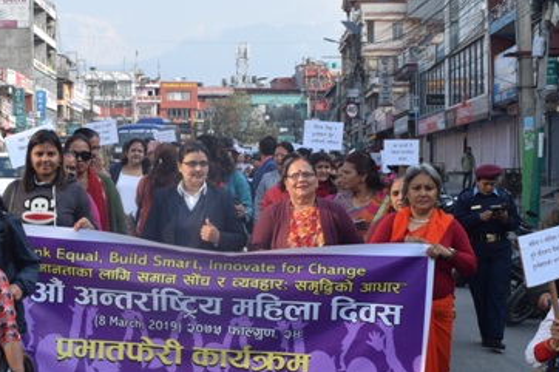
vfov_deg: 19.7
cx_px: 222
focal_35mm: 69
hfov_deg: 29.2
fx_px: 1071
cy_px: 240
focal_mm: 26
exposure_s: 1/250
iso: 200
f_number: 8
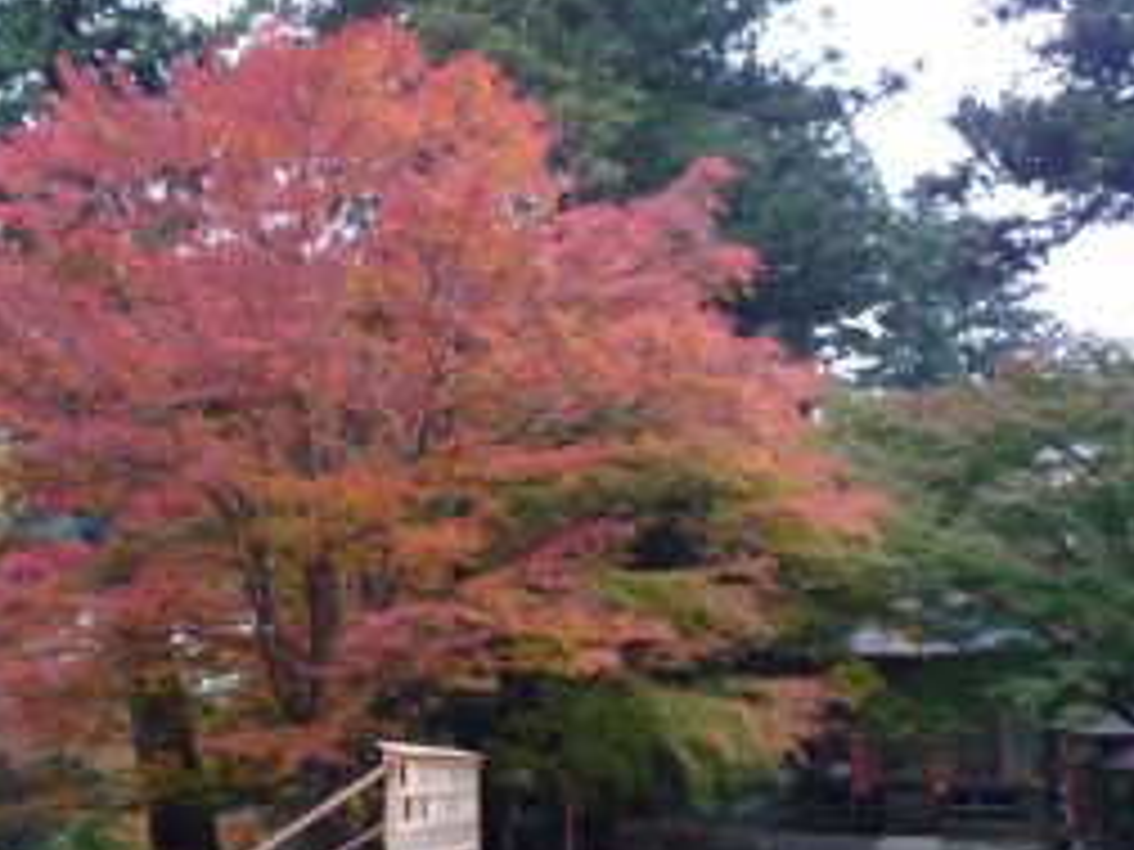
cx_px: 292
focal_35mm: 47
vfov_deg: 30.8
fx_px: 1540
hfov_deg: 39.4
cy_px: 531
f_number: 2.8
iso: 320
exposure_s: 1/30
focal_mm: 4.5
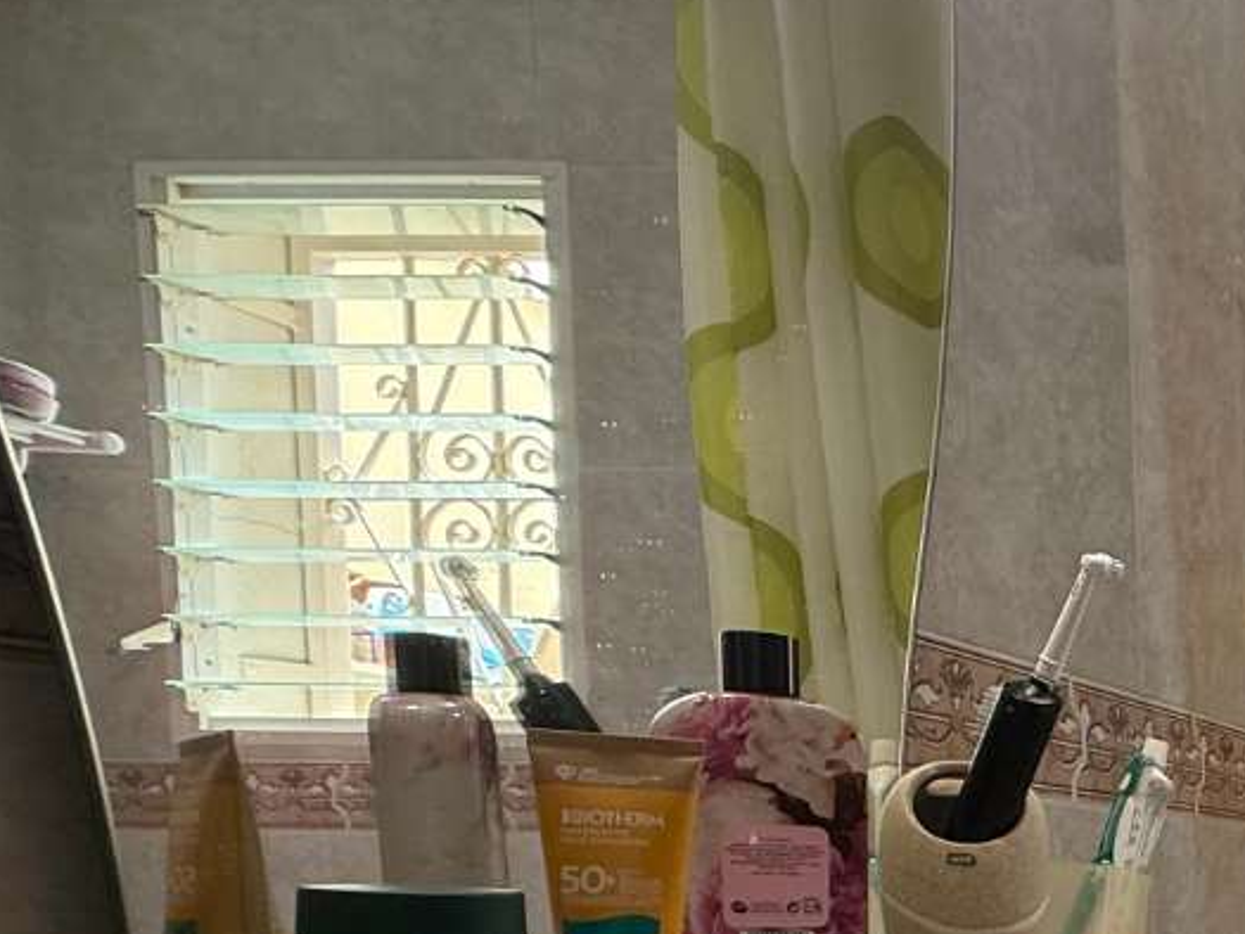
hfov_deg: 30.9
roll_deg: +0.6
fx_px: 1439
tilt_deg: -3.3
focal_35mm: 40
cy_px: 975
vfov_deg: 32.5
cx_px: 1769
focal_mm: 2.22
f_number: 2.2
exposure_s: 1/99
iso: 125
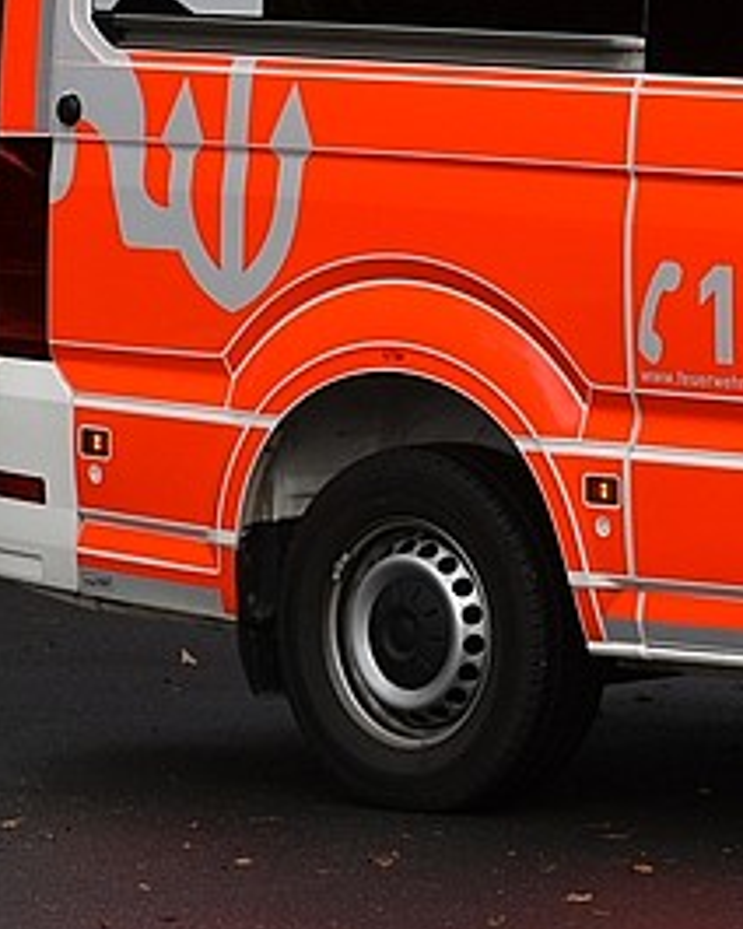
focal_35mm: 271
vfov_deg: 7.1
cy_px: 130
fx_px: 7449
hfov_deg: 5.6
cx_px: 1486
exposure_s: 1/250
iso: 200
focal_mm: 85
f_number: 8
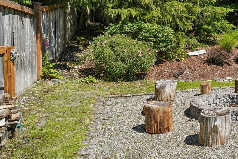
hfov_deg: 44.8
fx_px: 225
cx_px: 252
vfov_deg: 38.3
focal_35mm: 34
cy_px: 49
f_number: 8
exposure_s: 1/640
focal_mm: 16
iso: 1600
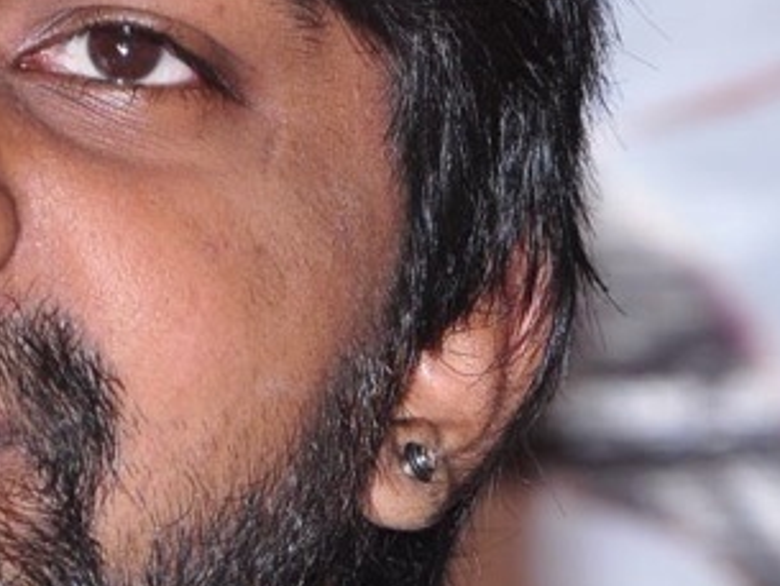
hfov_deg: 1.9
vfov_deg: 1.5
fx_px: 23015
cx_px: 92
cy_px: 331
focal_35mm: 1021
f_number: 8
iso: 400
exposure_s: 1/125
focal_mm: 180
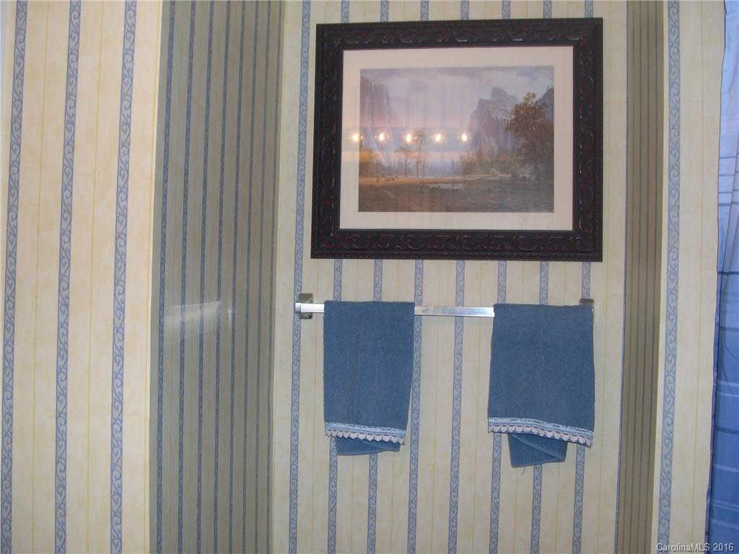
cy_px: 277
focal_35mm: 38
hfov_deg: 49.0
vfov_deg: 37.7
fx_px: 811
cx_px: 370
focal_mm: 8
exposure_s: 1/60
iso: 100
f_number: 2.8
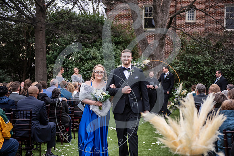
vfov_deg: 19.5
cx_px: 117
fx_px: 455
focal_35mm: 70
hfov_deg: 28.8
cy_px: 78
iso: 250
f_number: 2.8
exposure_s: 1/200
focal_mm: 70
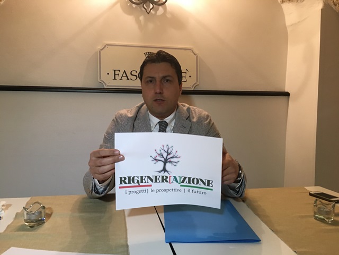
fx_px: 284
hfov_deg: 61.7
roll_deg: -0.5
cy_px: 128
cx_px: 170
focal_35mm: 29
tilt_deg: -3.2
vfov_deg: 48.2
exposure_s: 1/33
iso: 160
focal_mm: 4.15
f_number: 2.2
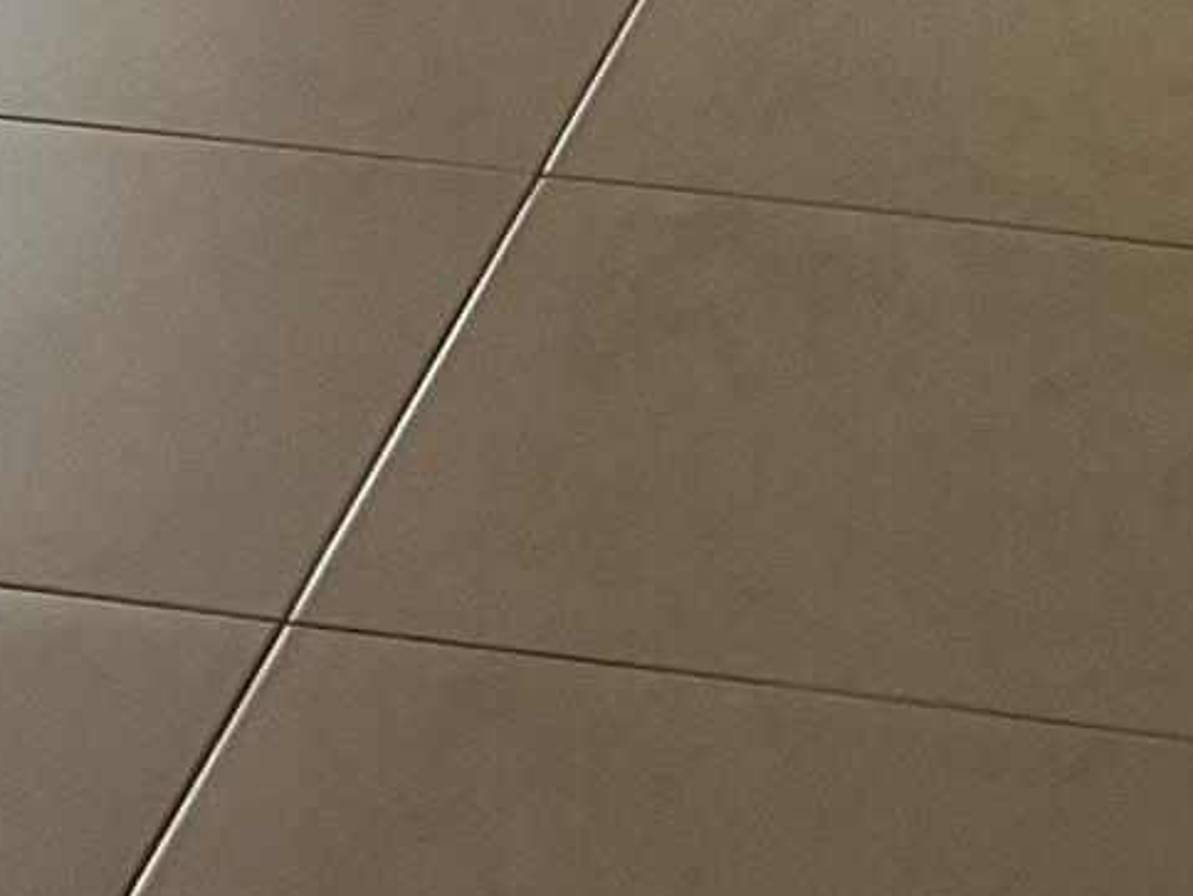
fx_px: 6208
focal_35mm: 180
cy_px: -1451
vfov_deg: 7.6
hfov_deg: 11.0
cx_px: 467
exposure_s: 1/134
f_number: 1.8
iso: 16
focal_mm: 3
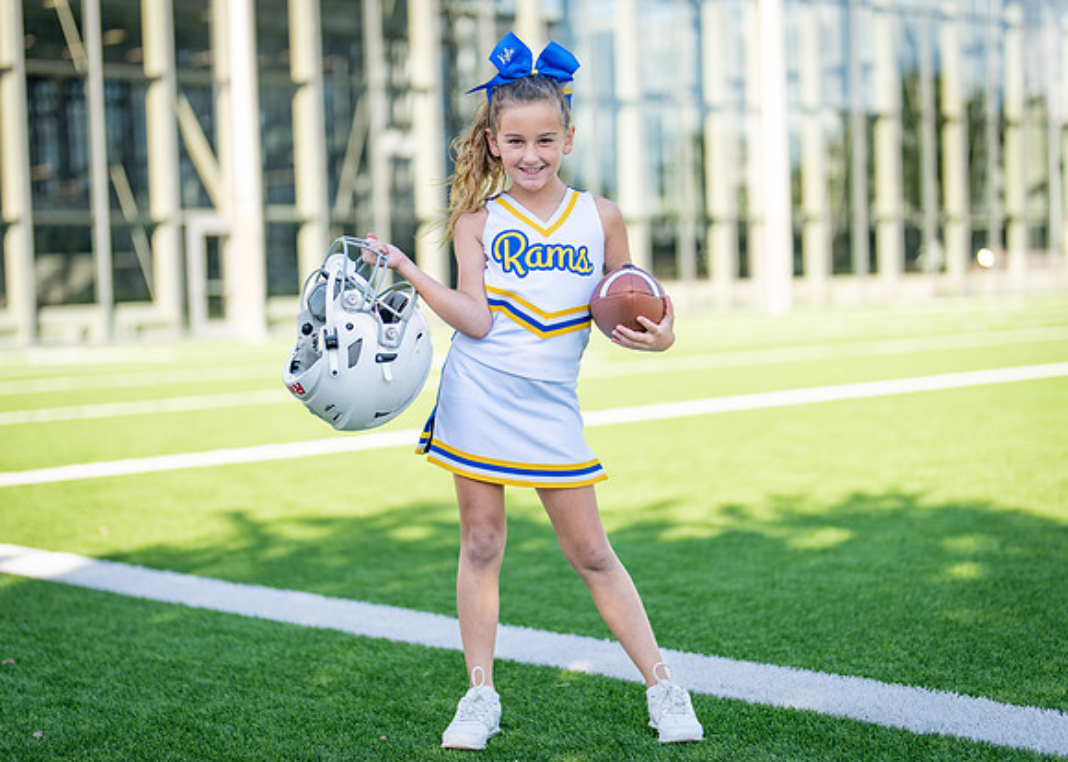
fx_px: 1912
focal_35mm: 63
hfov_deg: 31.2
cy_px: 382
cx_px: 523
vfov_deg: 22.6
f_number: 1.2
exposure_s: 1/2500
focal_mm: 50
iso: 100
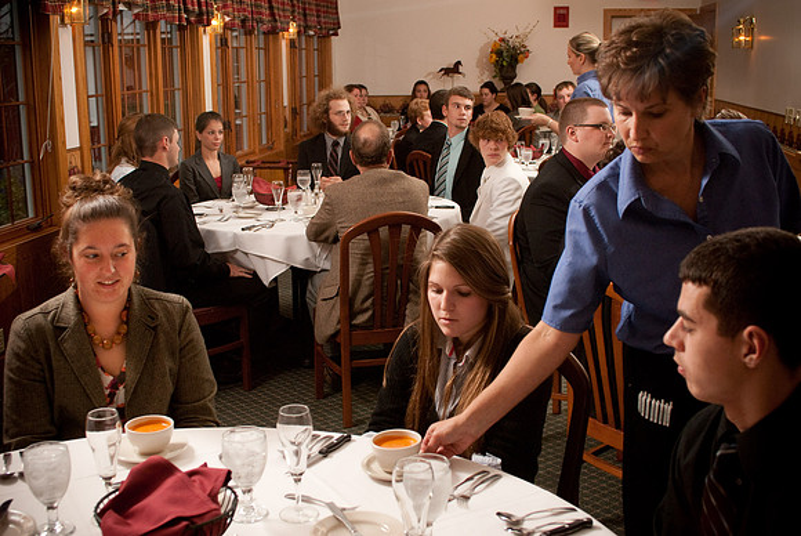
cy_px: 268
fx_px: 935
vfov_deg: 32.0
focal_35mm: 42
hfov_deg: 46.4
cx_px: 400
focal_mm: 28
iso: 200
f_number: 4.5
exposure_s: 1/60
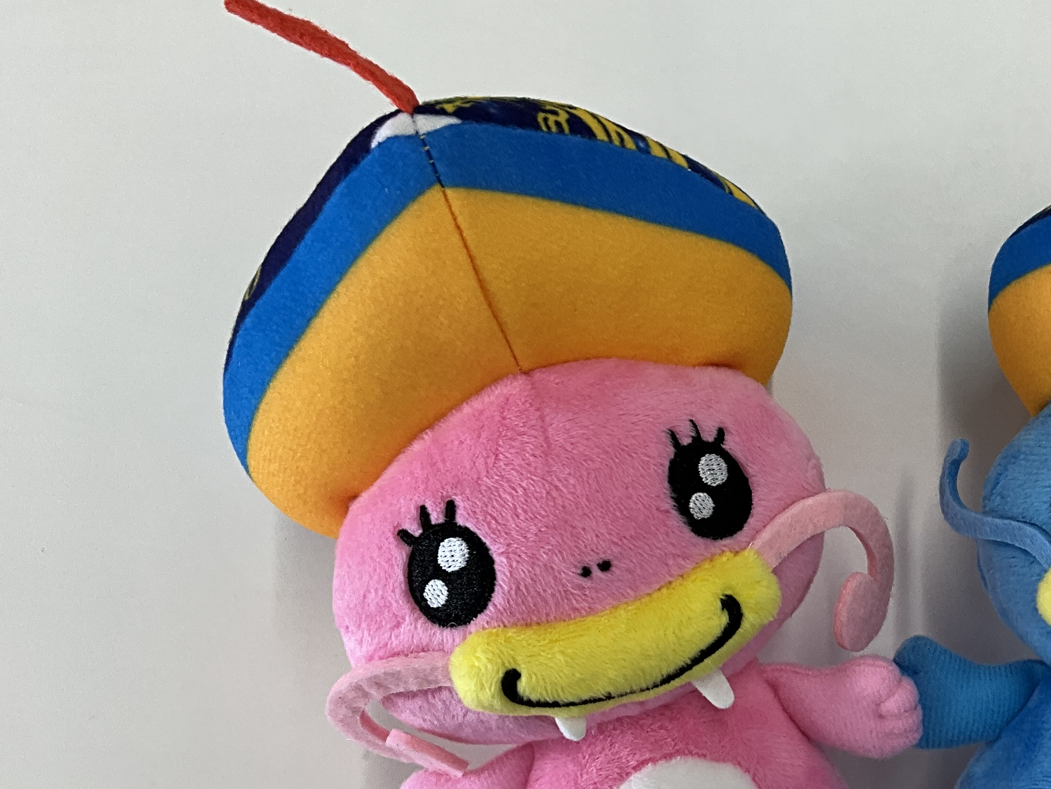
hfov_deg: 34.7
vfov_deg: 27.4
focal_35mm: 53
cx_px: 879
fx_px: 1609
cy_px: 522
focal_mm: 3
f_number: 1.8
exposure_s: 1/122
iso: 25
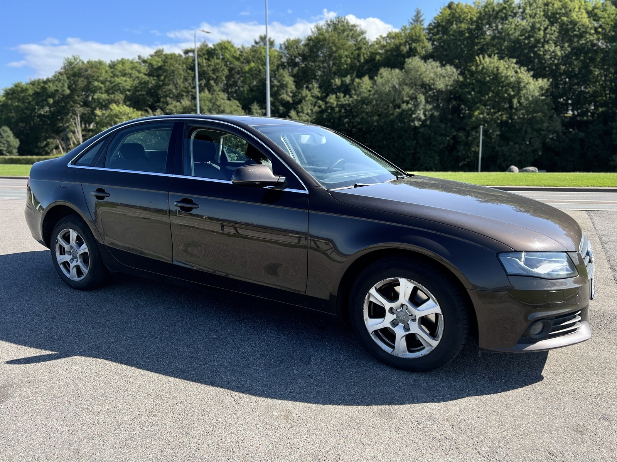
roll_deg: +0.1
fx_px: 463
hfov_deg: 67.3
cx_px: 308
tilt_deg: -9.3
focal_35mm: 26
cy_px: 231
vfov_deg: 53.1
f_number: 1.5
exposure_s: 1/2299
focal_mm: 5.7
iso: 50
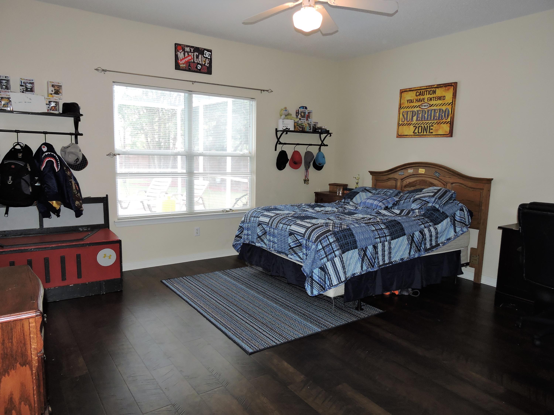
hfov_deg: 71.6
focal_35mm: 24
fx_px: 384
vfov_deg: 56.8
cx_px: 277
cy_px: 208
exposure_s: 1/30
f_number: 3.3
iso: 200
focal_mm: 4.3
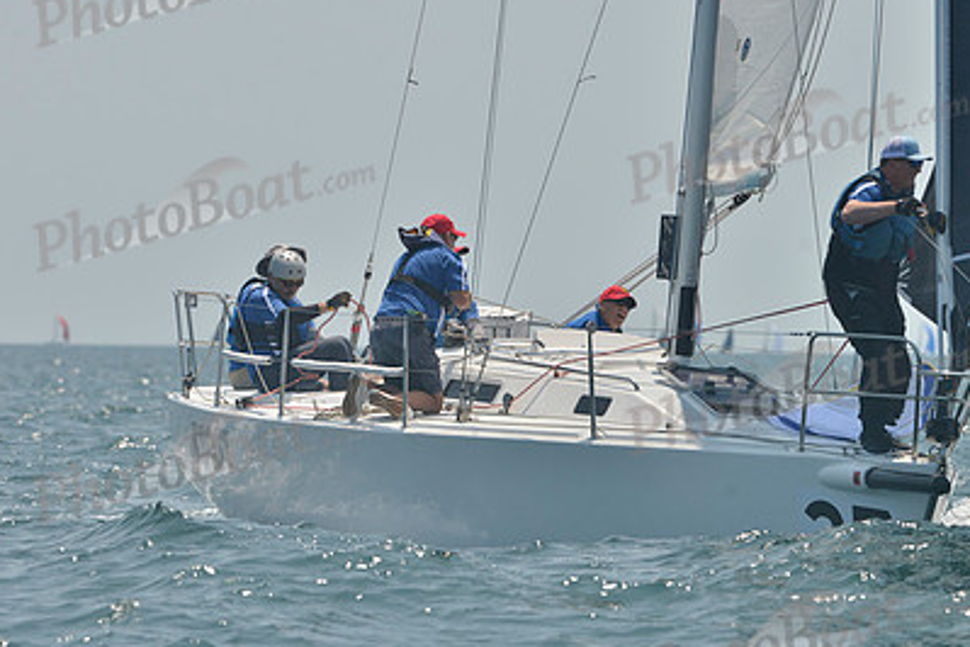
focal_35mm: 349
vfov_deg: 3.9
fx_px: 9403
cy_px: 300
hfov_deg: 5.9
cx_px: 503
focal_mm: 240
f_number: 8
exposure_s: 1/1250
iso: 280
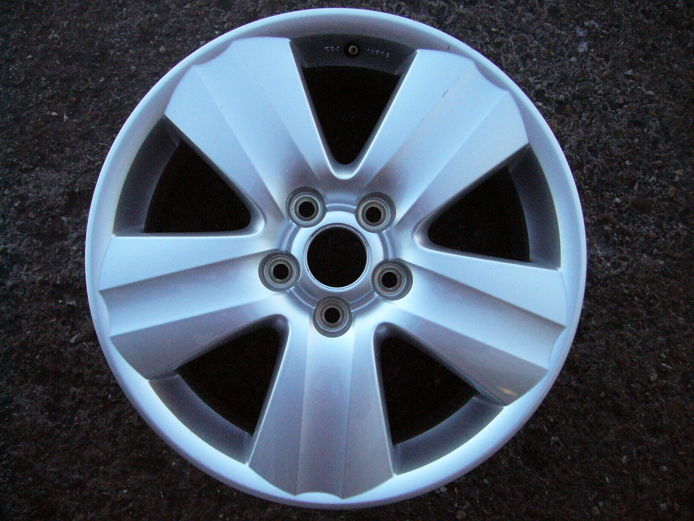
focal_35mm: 35
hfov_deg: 52.6
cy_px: 260
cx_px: 347
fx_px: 702
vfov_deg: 40.7
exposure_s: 1/500
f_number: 2.8
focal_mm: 5.8
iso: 400
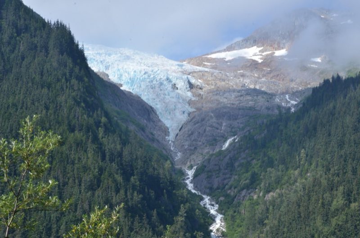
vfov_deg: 11.4
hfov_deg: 17.1
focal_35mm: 120
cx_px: 180
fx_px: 1197
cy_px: 119
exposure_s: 1/80
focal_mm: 80
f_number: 22
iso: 250
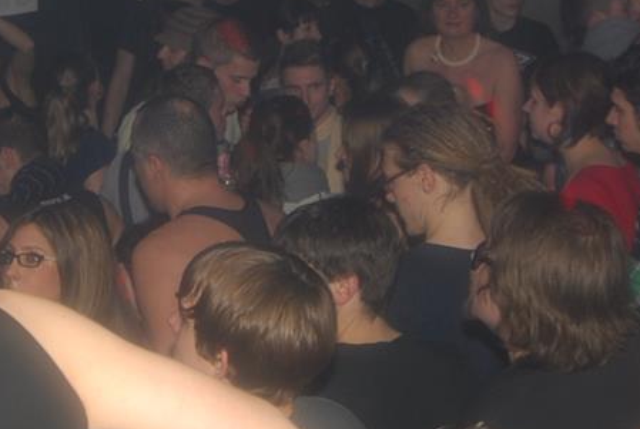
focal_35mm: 92
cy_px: 192
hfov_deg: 21.9
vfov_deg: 14.9
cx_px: 167
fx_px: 1638
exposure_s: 1/5
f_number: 5.6
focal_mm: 24
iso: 200
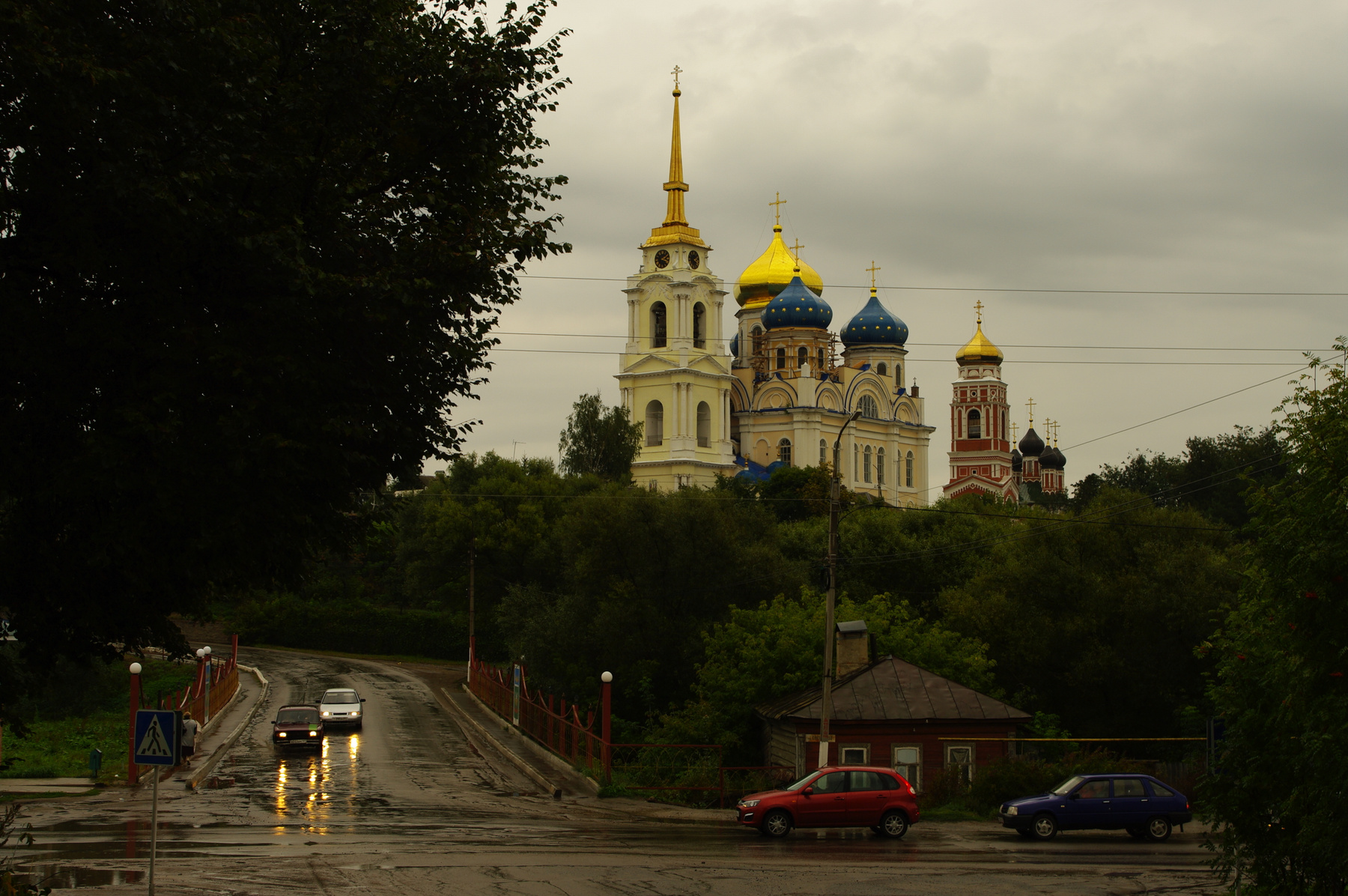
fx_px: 1833
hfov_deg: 40.4
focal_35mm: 49
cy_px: 448
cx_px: 674
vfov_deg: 27.5
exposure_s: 1/45
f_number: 9.5
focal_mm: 32.5
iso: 100
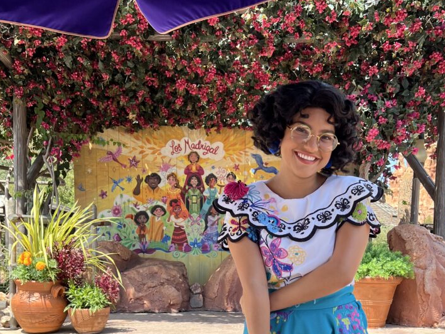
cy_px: 312
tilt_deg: -5.9
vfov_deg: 31.1
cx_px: 223
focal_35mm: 44
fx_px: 566
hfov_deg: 42.9
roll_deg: -2.4
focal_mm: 5.7
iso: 50
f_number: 1.5
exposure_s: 1/791
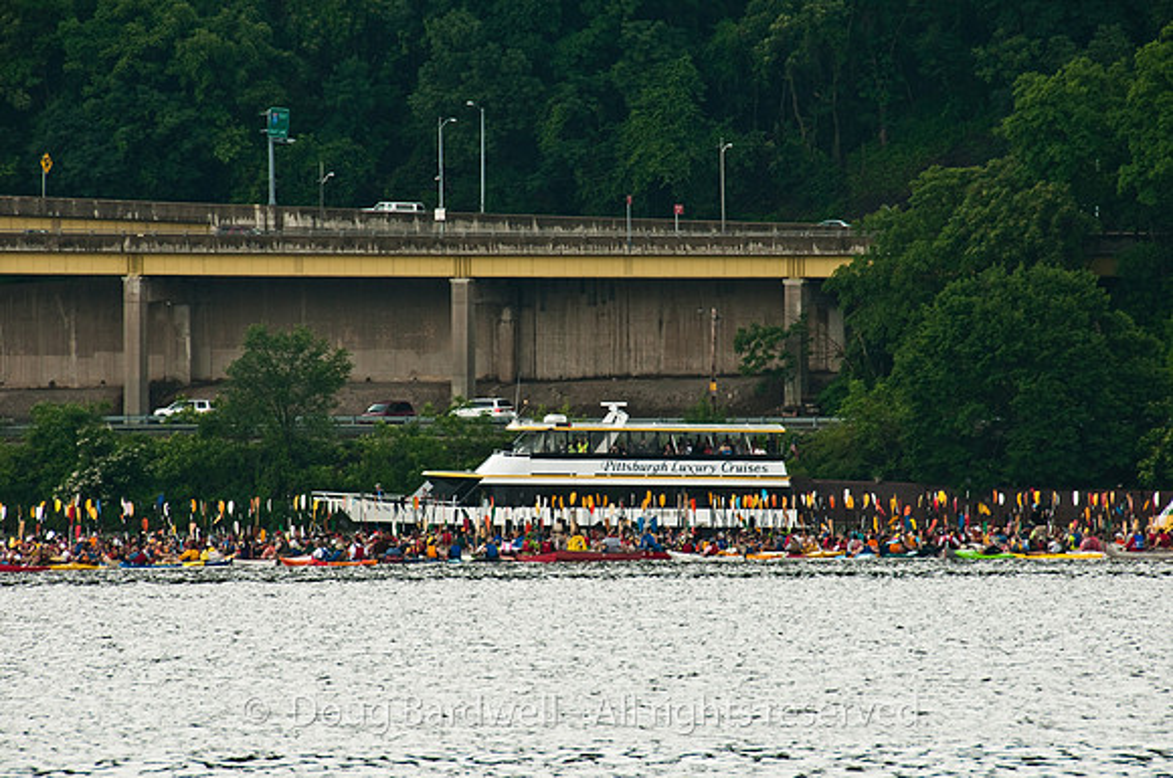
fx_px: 9761
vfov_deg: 4.6
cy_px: 389
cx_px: 586
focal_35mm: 300
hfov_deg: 6.9
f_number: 8
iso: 200
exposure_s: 1/125
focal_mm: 200
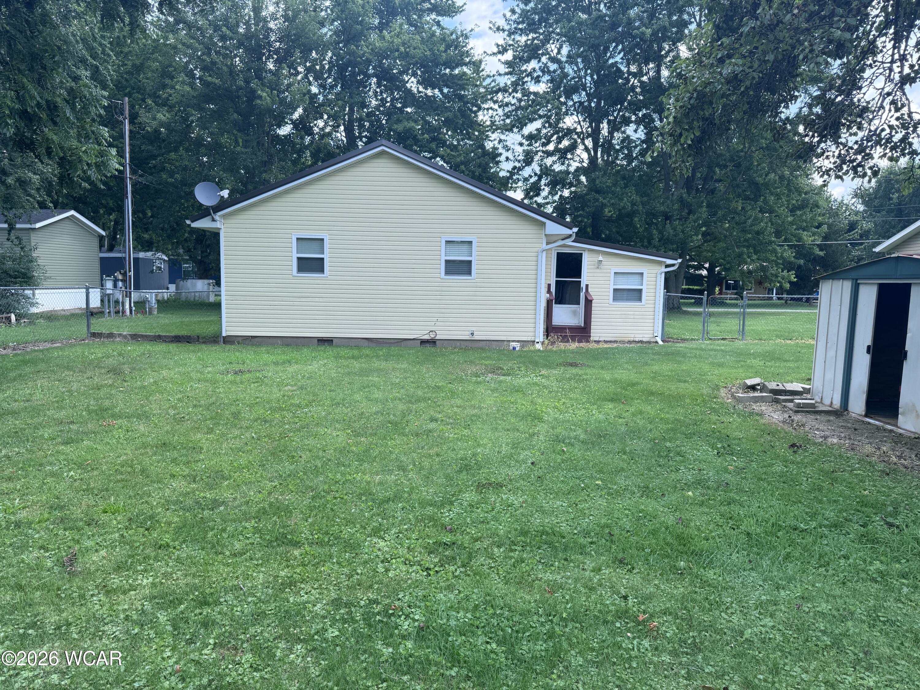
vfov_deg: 56.8
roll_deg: -1.6
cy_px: 345
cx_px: 460
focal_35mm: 24
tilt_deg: -6.6
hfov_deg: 71.6
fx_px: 638
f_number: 1.78
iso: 80
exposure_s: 1/1026
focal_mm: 6.76
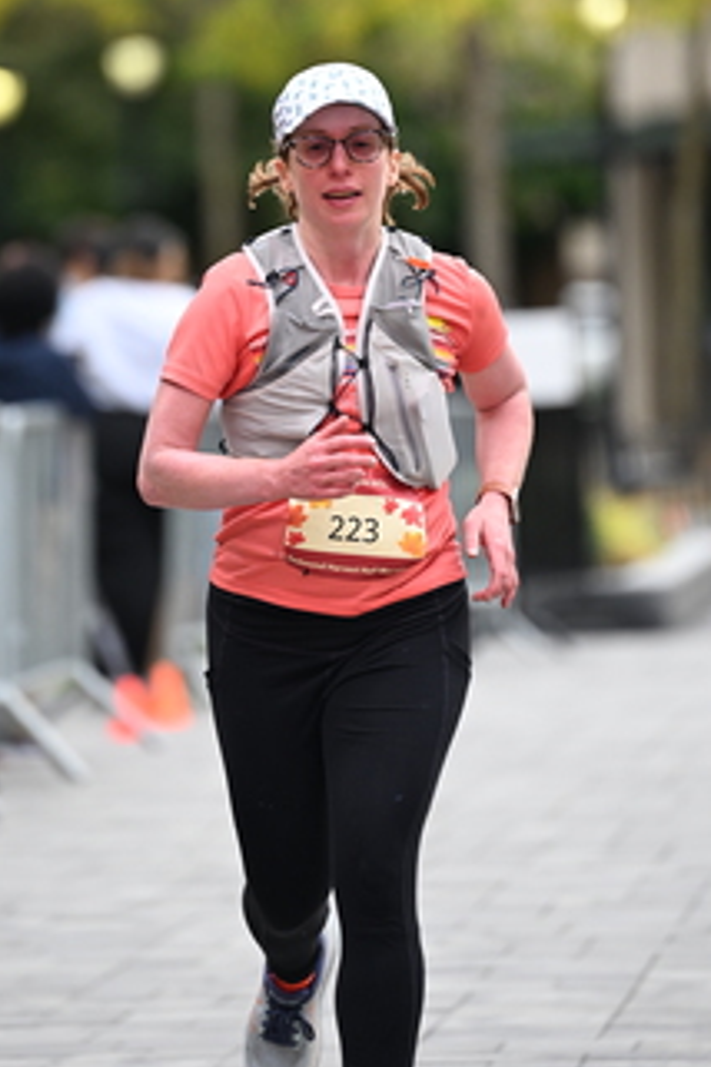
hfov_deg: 4.0
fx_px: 10161
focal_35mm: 343
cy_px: 289
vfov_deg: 6.0
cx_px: 307
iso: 640
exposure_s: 1/2000
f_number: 2.8
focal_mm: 200
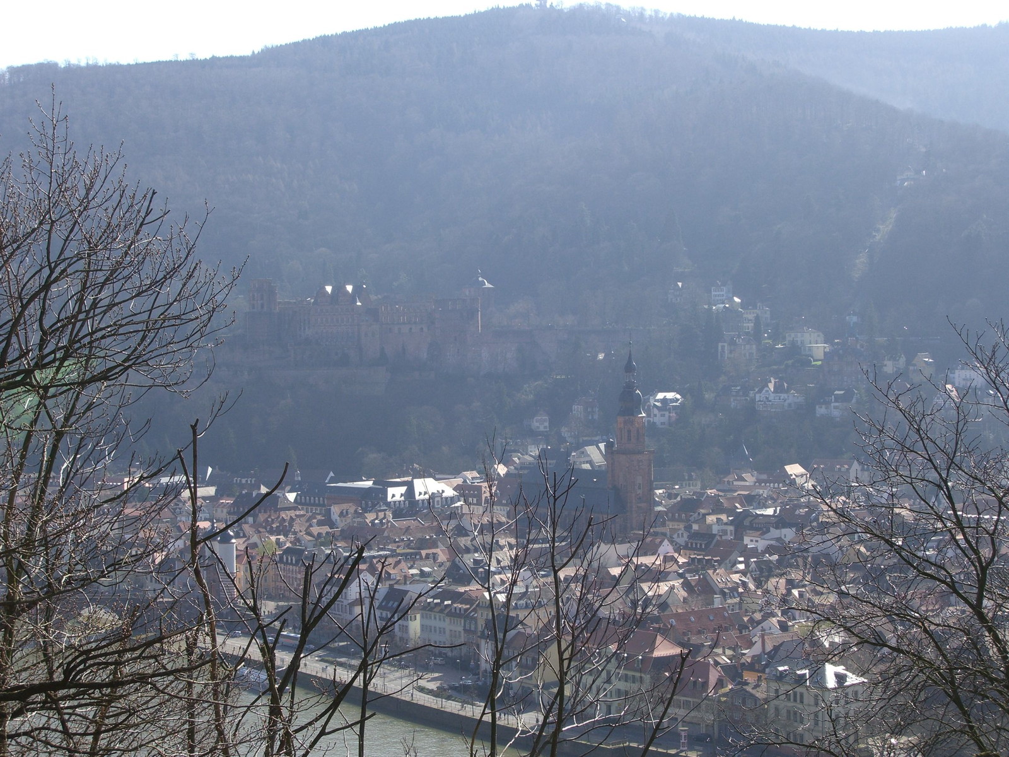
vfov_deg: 21.6
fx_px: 1982
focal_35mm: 68
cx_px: 504
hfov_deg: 28.6
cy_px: 378
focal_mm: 14.2
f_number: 5.6
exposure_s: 1/250
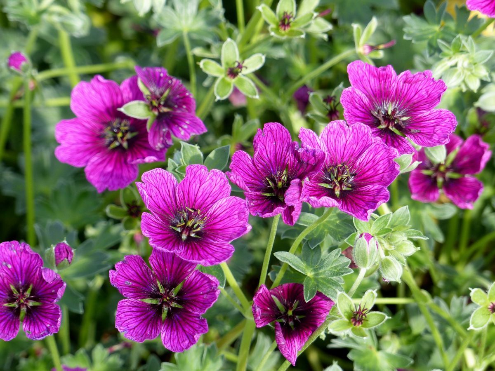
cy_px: 186
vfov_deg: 4.0
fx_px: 5320
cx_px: 248
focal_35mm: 372
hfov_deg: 5.3
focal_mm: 67
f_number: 4
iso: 100
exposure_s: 1/320
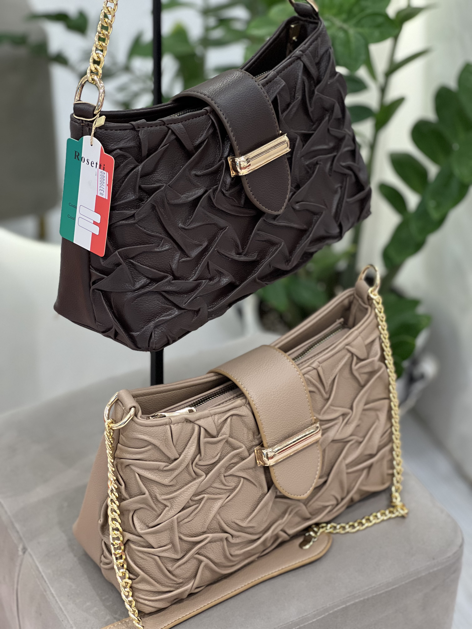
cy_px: 314
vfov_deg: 25.3
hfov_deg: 19.1
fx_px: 1400
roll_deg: -1.0
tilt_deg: -36.4
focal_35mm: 77
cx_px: 236
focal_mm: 9
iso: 200
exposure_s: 1/100
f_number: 2.8
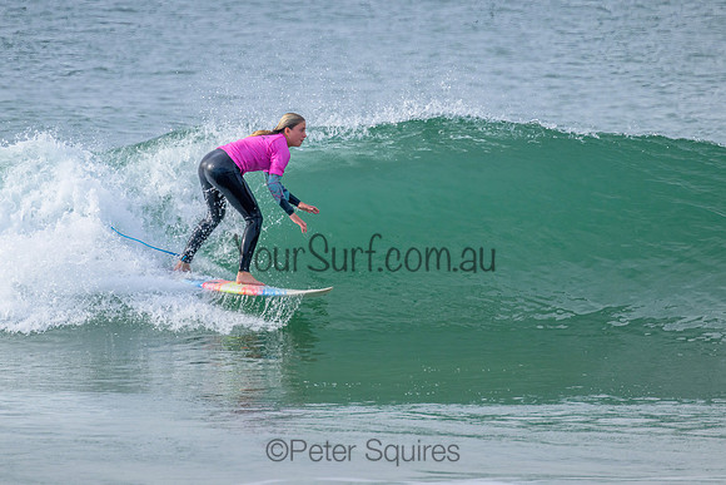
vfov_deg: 1.4
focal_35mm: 964
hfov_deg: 2.1
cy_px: 193
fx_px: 19451
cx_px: 324
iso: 800
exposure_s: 1/800
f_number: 11
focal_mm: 800
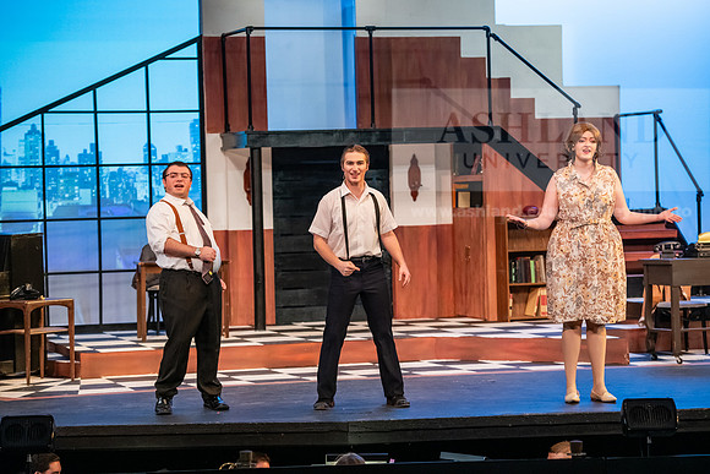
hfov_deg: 18.6
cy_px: 237
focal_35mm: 110
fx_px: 2170
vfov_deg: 12.5
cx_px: 355
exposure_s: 1/200
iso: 2500
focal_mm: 110
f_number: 3.5
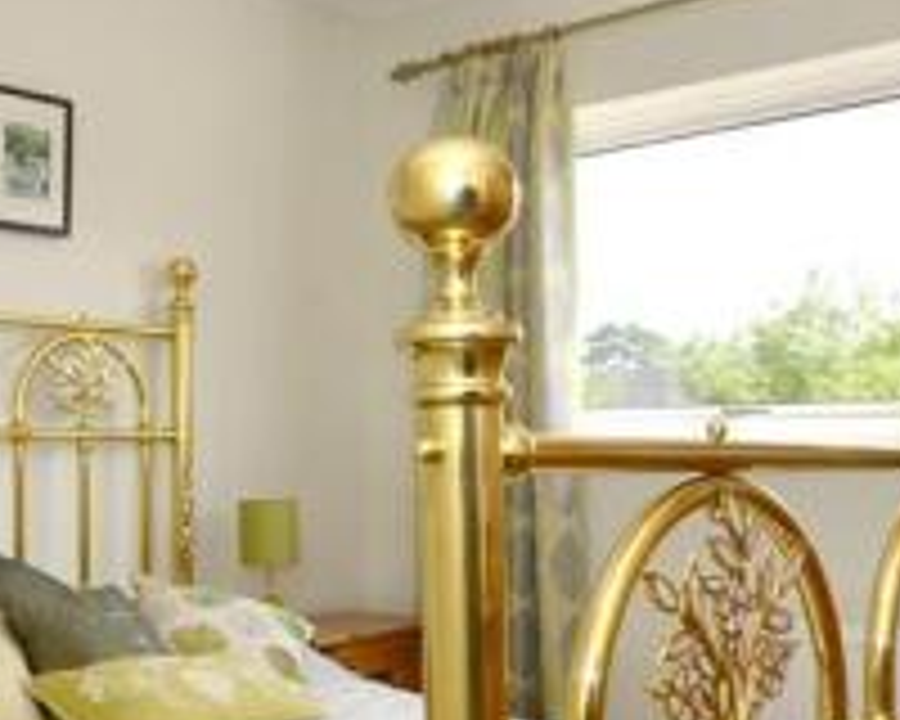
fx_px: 1225
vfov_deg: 32.7
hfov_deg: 40.0
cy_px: 382
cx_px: 320
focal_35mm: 46
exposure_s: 1/40
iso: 200
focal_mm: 10
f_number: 11
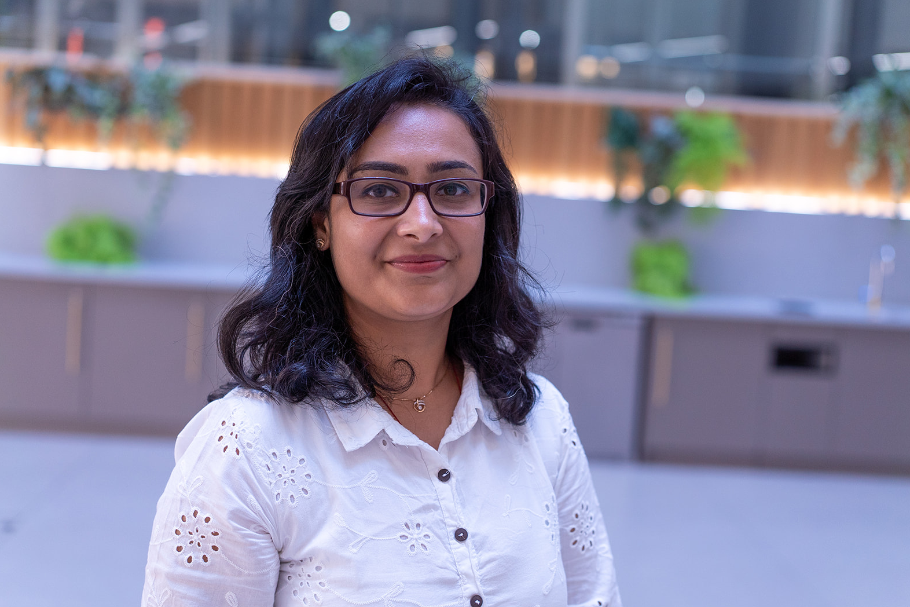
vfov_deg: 24.2
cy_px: 303
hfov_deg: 35.6
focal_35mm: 56
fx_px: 1415
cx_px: 461
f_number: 2.8
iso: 800
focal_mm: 55
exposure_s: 1/200
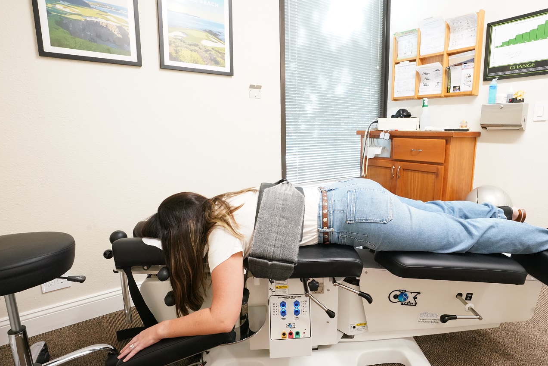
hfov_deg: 83.5
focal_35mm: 20
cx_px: 311
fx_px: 304
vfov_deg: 61.9
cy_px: 191
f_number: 10
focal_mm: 16
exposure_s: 1/15
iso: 5000
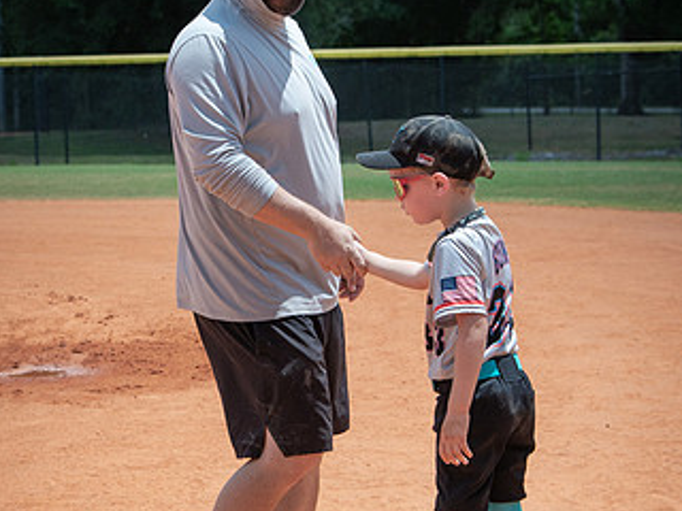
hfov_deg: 13.9
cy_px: 366
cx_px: 250
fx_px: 2798
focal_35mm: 142
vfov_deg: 10.4
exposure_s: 1/4000
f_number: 6.3
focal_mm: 70
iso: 640
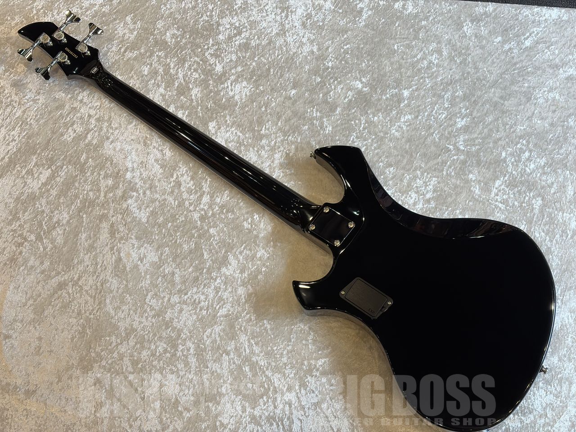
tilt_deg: -67.6
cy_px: 216
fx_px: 865
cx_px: 288
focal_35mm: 52
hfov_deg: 36.8
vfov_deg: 28.0
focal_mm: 5.96
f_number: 1.6
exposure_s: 1/60
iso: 32
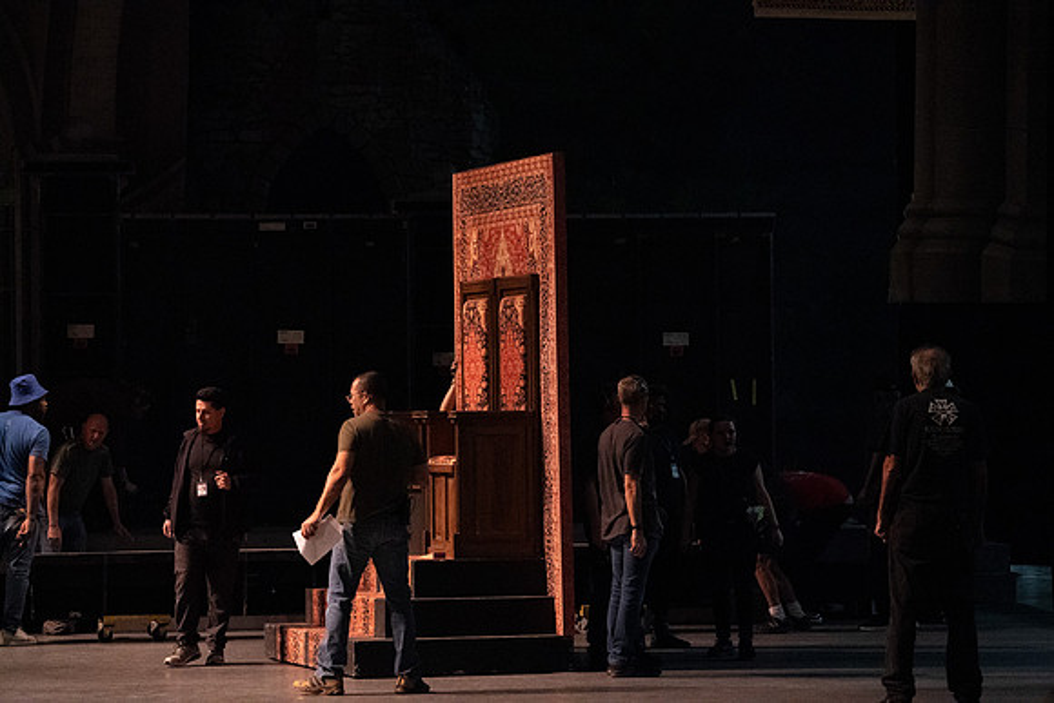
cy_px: 352
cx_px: 527
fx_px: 4100
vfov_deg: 9.8
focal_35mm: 140
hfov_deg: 14.7
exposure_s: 1/320
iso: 25600
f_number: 5
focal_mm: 140
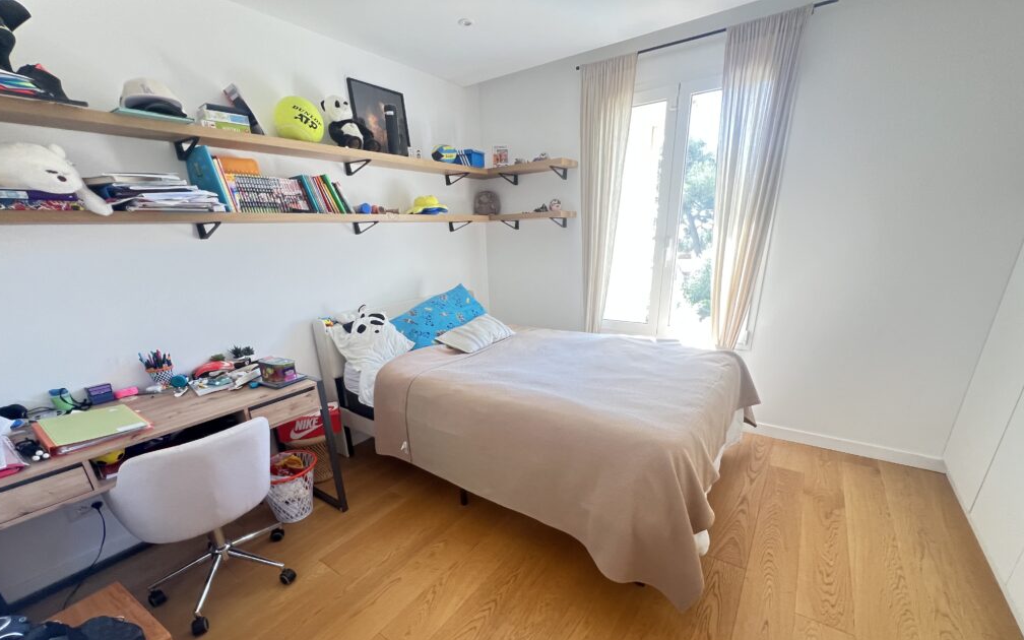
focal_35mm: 14
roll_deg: +3.0
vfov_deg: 77.6
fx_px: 391
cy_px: 389
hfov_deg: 105.3
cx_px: 512
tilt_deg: -20.5
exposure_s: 1/85
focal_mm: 1.57
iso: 250
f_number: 1.8
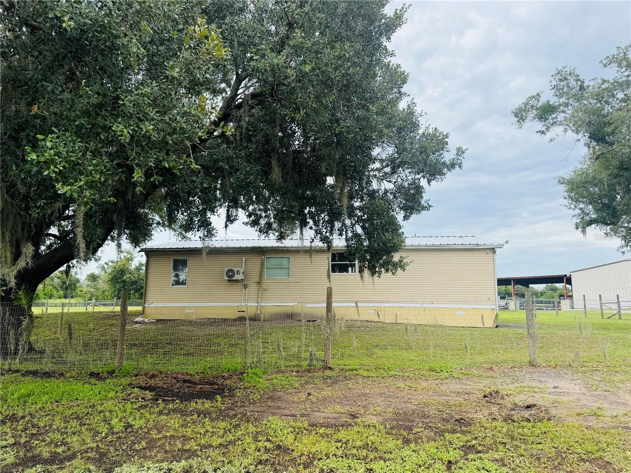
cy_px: 236
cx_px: 316
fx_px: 437
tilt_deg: +7.8
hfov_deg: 71.6
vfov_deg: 56.8
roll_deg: +0.3
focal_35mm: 24
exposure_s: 1/1311
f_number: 1.78
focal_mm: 6.76
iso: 80
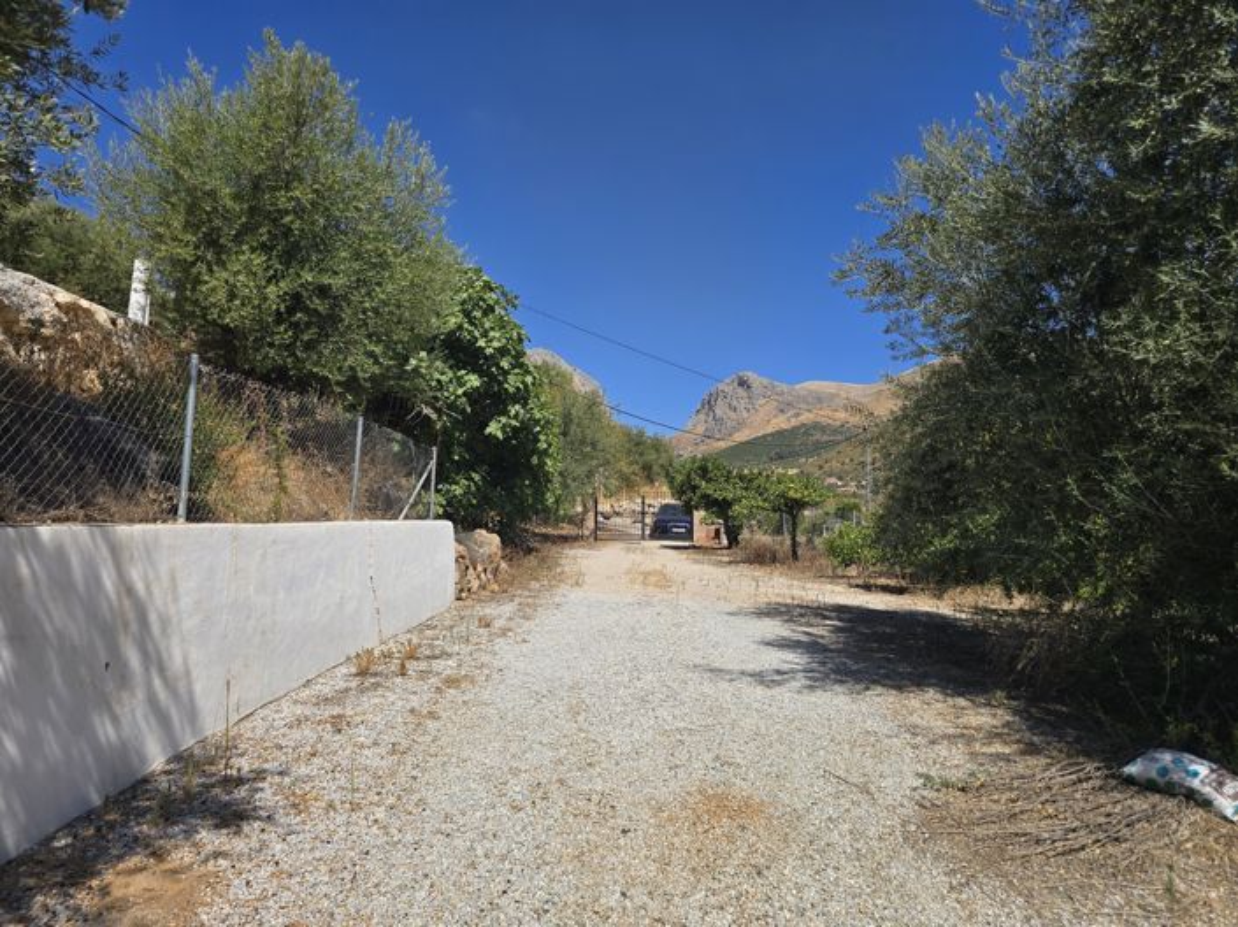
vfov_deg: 58.8
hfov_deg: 74.0
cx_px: 619
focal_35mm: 23
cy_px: 464
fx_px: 822
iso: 12
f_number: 1.7
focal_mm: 6.3
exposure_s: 1/1199
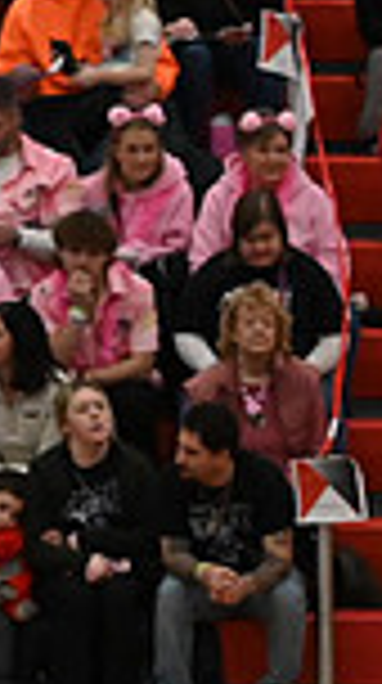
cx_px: 1155
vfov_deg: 5.1
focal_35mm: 421
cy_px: 853
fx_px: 7615
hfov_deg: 2.8
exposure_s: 1/500
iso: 5000
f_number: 4
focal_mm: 70
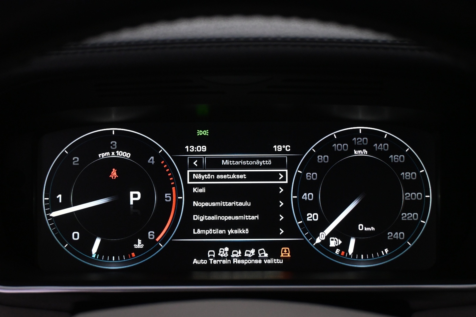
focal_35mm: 50
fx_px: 654
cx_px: 238
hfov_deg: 40.0
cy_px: 158
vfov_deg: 27.3
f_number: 5
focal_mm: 33
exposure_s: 1/125
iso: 2800
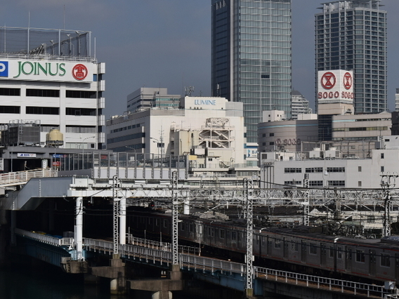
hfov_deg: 17.6
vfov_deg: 13.3
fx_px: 1287
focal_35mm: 112
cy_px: 167
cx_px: 250
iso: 100
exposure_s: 1/400
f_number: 13
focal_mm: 55
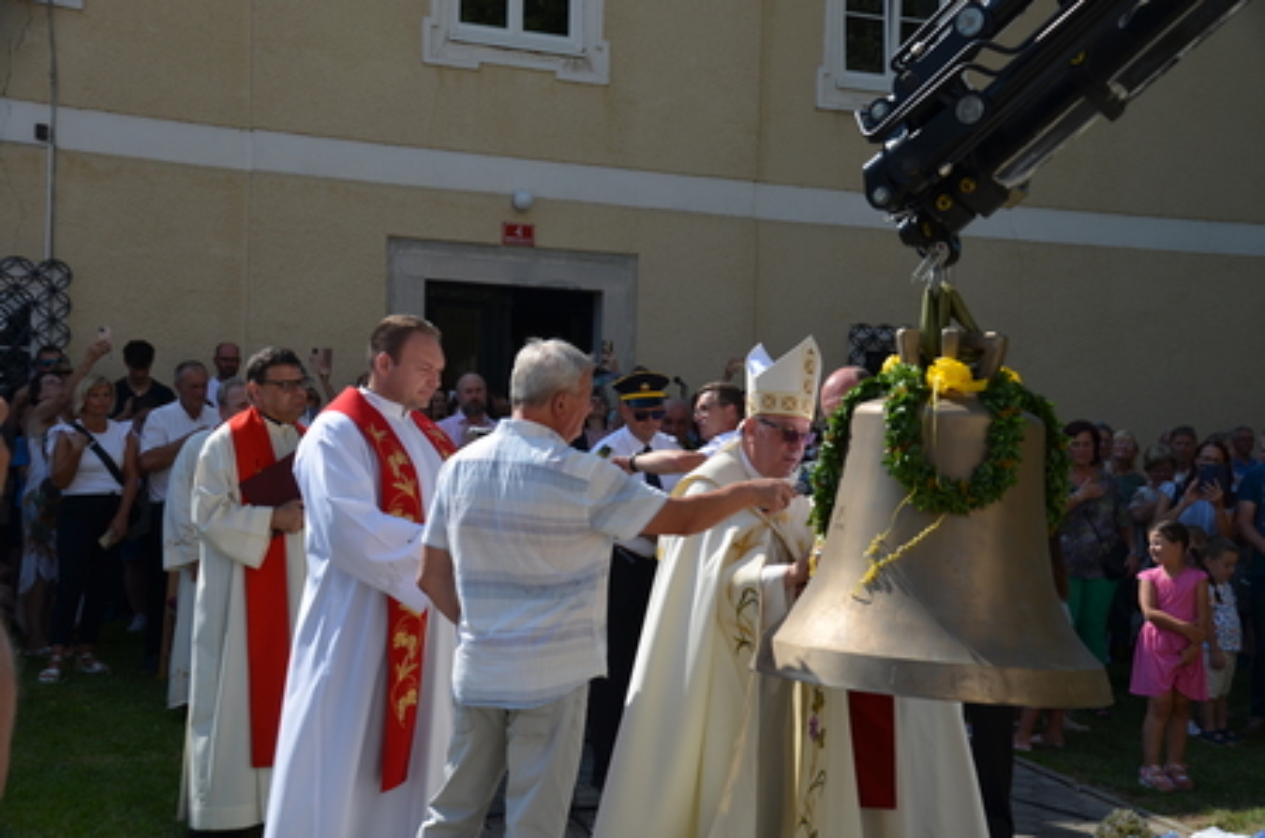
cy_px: 419
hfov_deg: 35.1
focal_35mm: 57
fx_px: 1999
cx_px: 632
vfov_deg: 23.7
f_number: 8
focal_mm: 38
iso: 100
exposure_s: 1/250
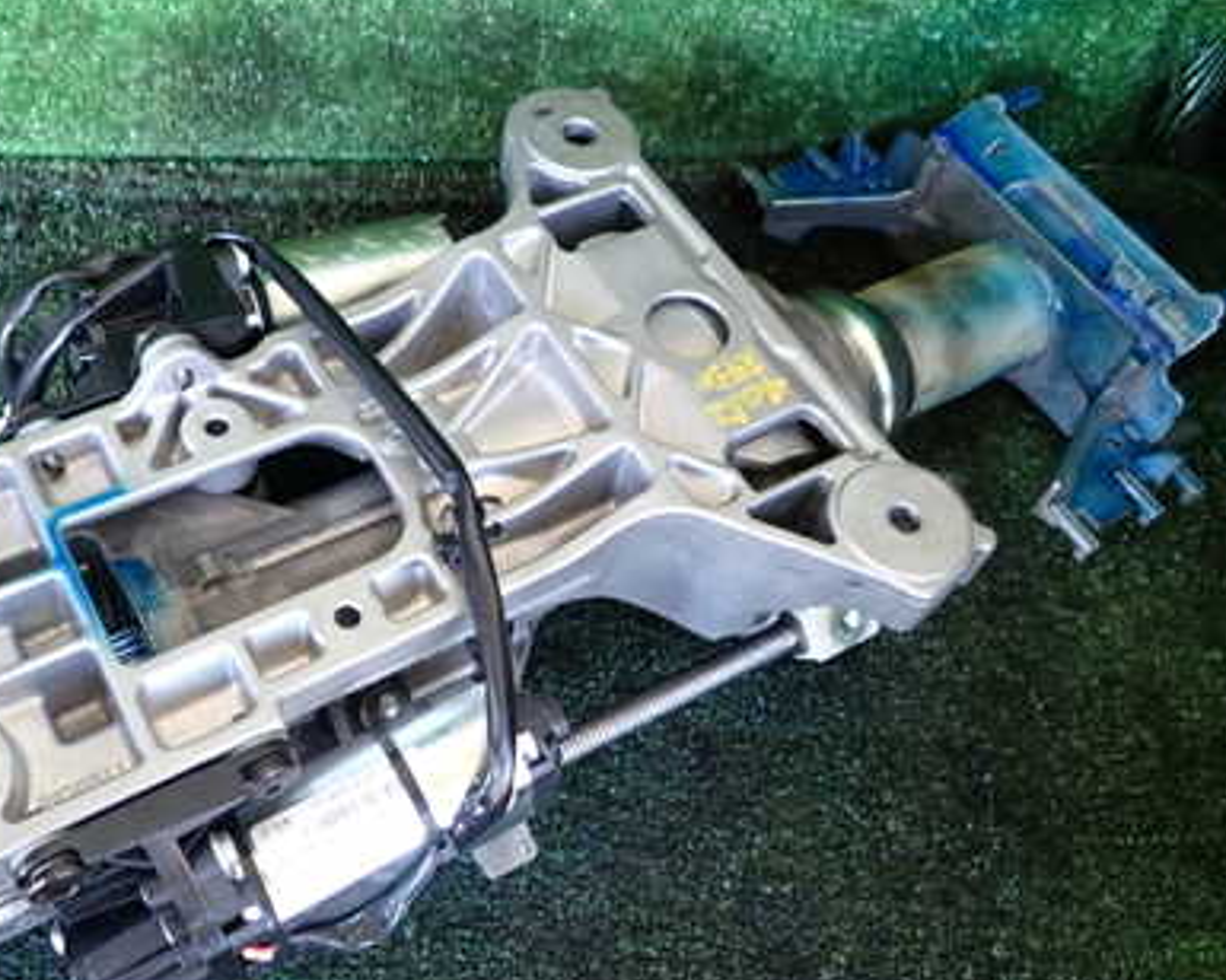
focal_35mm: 38
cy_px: 445
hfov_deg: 47.4
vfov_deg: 39.1
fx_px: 1379
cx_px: 449
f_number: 2
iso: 200
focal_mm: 4.5
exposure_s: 1/30
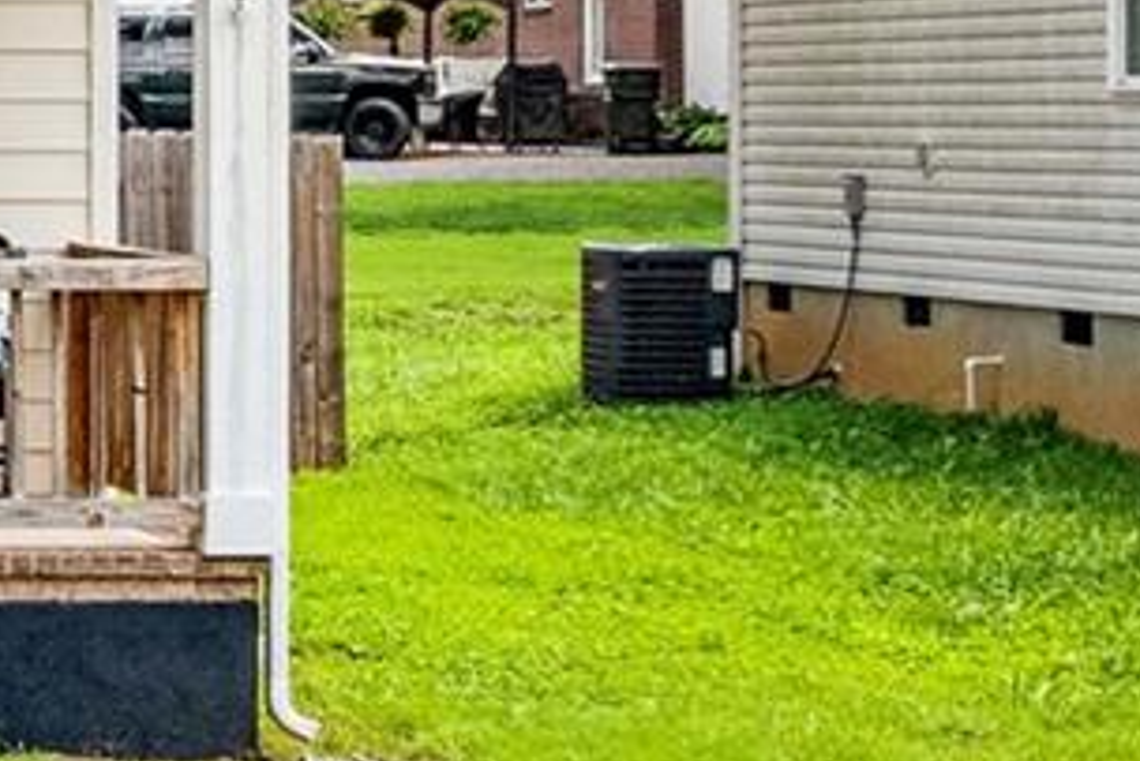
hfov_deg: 12.0
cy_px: 47
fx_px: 4689
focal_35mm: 148
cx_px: -1298
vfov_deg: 9.2
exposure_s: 1/730
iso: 100
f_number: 2.8
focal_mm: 8.38
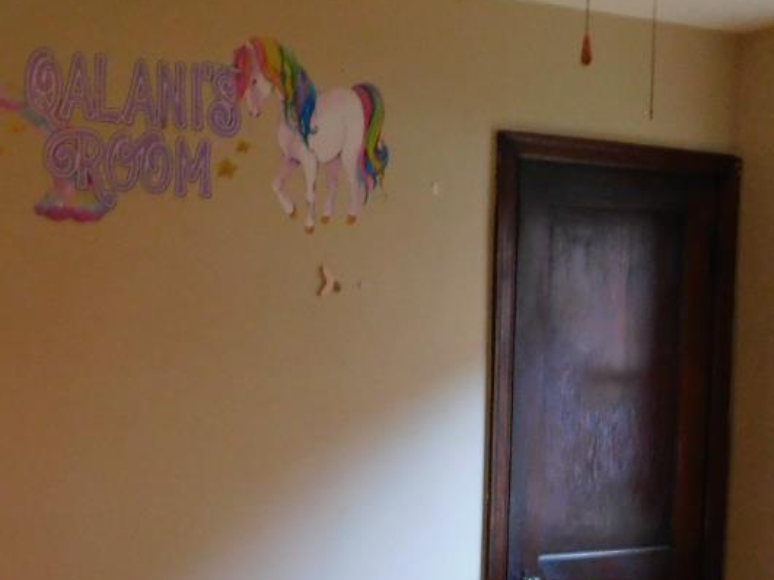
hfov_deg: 29.8
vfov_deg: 22.1
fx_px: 1453
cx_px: 382
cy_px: 509
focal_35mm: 65
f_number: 3
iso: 400
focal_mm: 4
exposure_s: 1/30
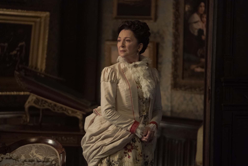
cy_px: 83
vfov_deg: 10.6
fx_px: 889
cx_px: 124
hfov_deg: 15.9
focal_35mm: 129
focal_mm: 128
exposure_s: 1/100
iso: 6400
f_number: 2.8
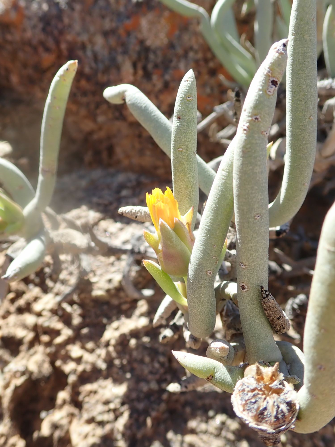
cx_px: 168
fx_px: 387
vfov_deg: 60.0
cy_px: 224
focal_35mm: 30
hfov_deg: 46.8
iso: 100
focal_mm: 5.5
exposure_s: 1/400
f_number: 3.2
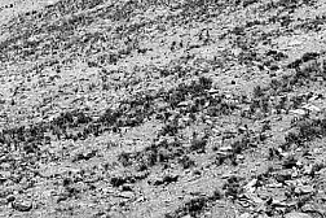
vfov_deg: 7.1
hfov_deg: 11.3
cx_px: -223
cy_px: -450
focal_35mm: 171
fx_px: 1548
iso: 500
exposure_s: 1/1600
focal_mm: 18
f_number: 7.1
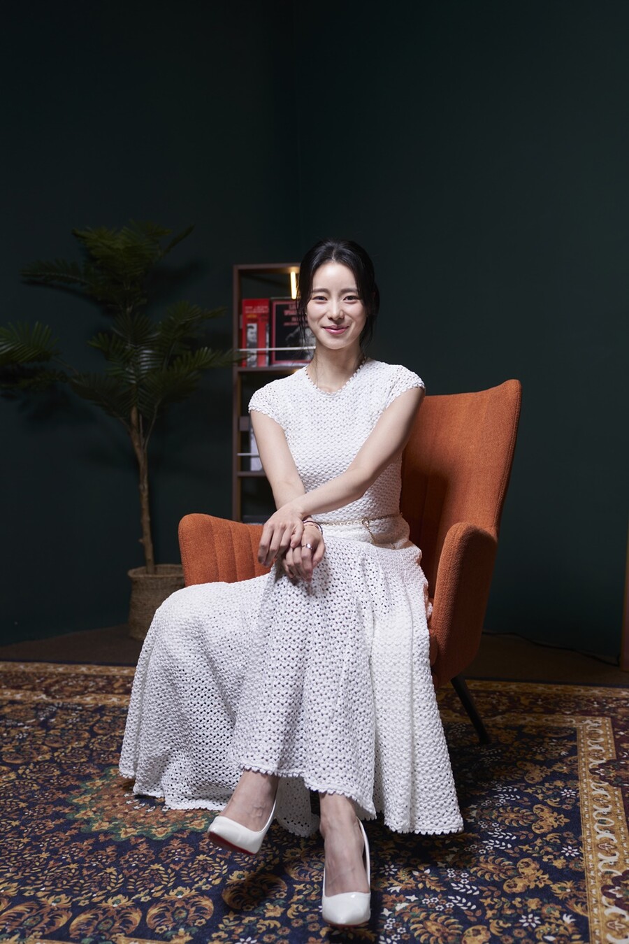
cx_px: 314
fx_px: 891
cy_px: 472
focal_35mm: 34
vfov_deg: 55.8
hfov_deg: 38.9
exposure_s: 1/160
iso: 200
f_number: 2.8
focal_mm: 34
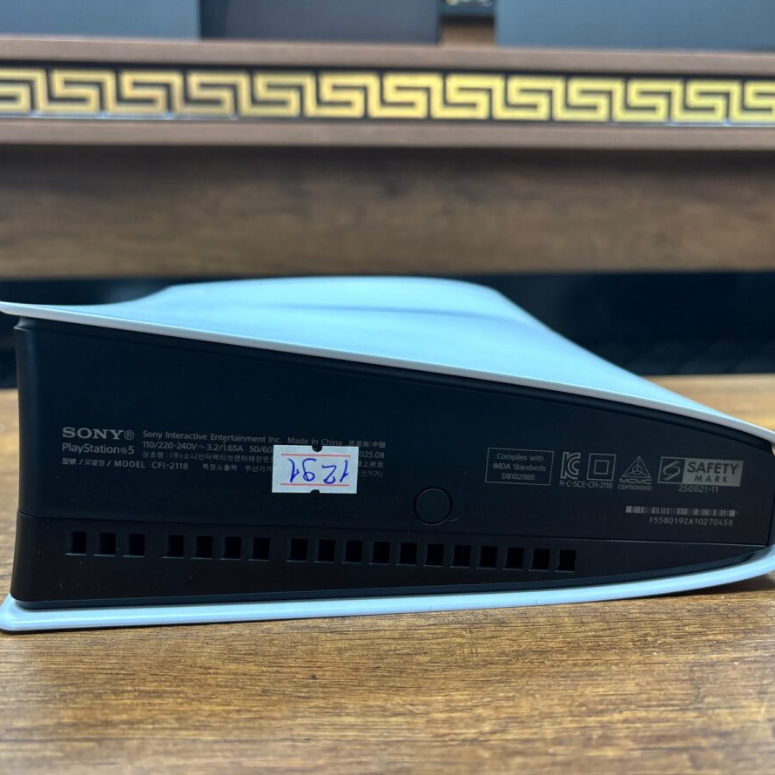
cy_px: 387
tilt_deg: -8.1
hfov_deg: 52.5
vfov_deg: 52.5
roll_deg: +0.3
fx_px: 785
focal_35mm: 31
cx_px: 365
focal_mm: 5.96
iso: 320
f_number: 1.6
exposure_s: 1/50
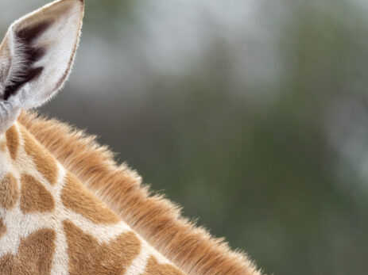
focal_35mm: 1191
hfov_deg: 1.7
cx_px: 102
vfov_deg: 1.2
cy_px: 175
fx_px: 12658
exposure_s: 1/640
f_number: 5.6
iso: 560
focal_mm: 560
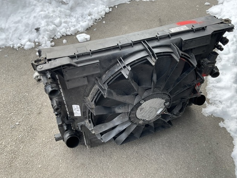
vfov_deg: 46.8
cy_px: 88
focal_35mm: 30
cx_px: 121
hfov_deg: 60.0
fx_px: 205
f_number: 1.8
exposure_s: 1/159
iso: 16
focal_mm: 3
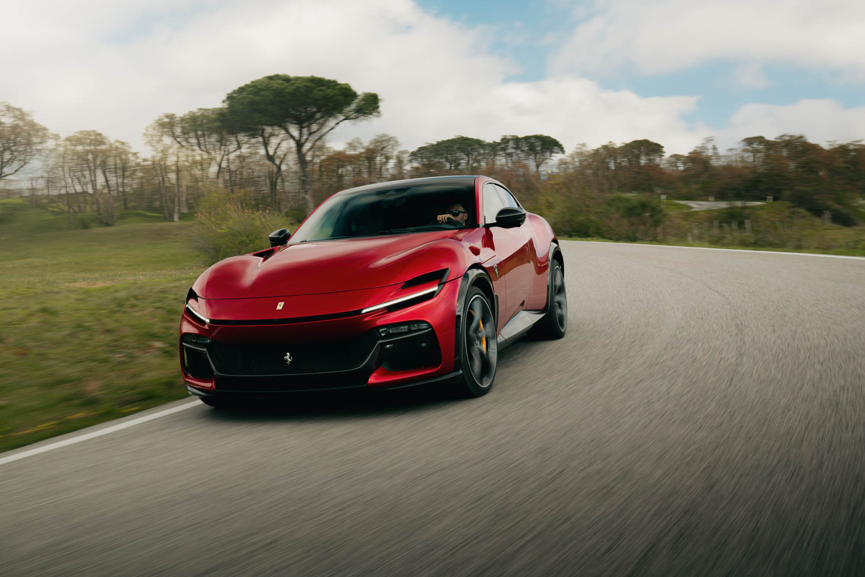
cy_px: 197
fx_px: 985
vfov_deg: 32.4
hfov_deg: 47.4
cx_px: 412
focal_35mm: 41
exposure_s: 1/50
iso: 200
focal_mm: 29
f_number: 5.6
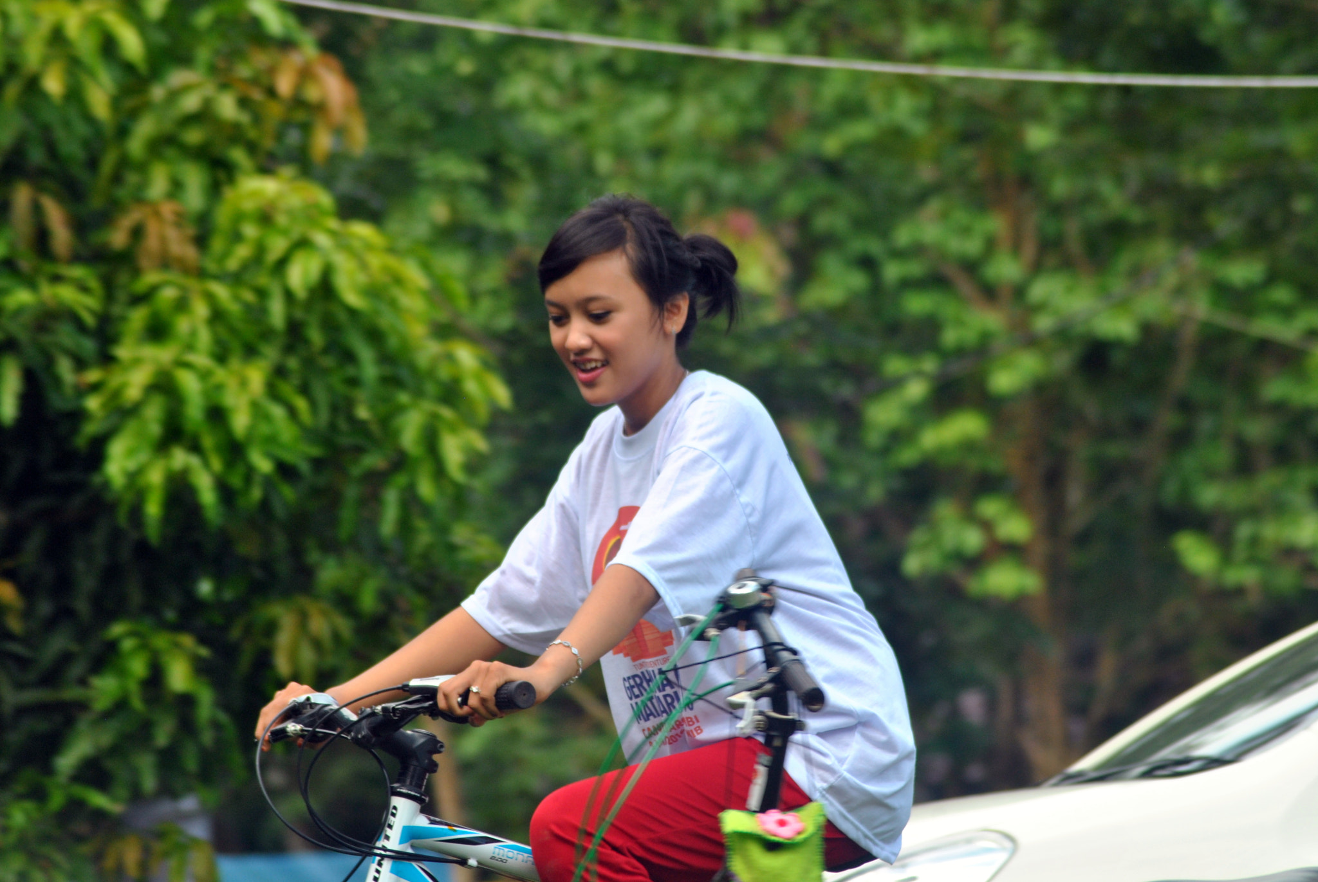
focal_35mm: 285
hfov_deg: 7.2
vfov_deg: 4.8
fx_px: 10447
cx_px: 659
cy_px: 441
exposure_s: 1/100
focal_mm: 190
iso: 200
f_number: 7.1
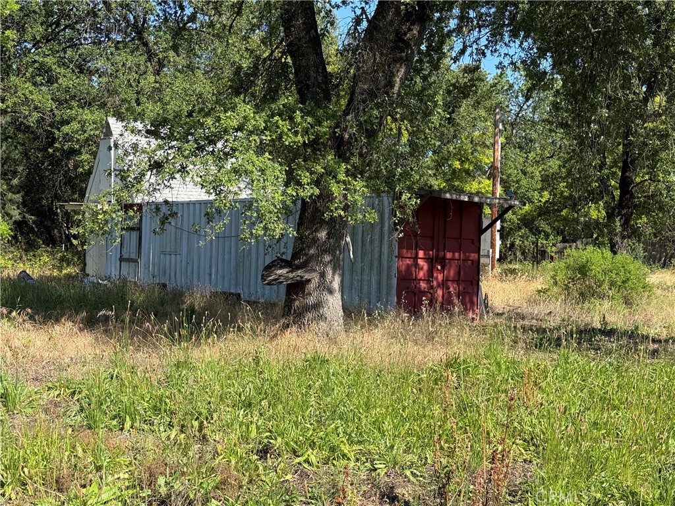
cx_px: 338
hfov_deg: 39.7
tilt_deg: -6.5
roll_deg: +0.0
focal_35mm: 48
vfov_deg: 30.3
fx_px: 936
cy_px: 253
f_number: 1.78
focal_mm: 6.76
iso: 100
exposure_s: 1/2976
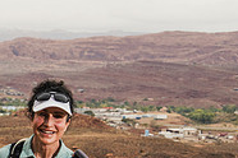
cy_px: 231
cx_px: -49
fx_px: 1111
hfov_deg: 12.0
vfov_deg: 8.0
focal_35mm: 168
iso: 200
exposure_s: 1/320
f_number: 6.3
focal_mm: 51
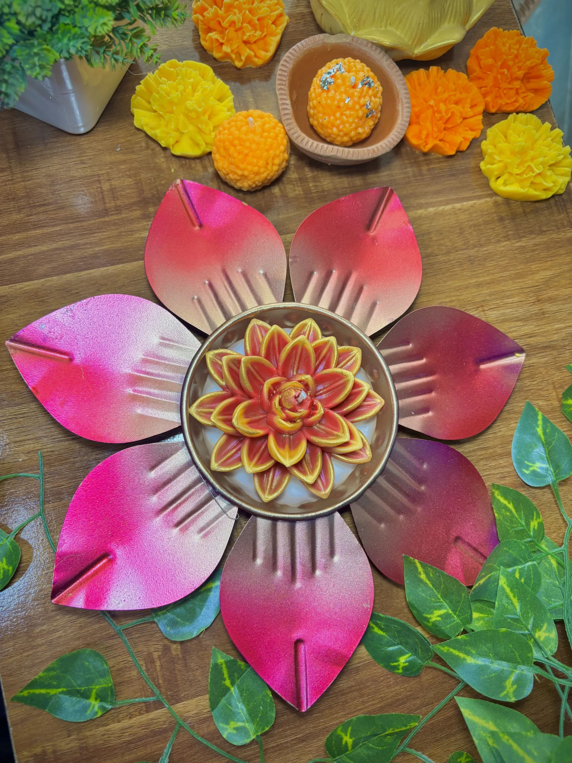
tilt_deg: -75.5
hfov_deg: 53.1
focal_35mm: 26
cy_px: 382
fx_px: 573
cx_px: 286
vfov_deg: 67.3
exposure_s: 1/89
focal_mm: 5.96
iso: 125
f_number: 1.6
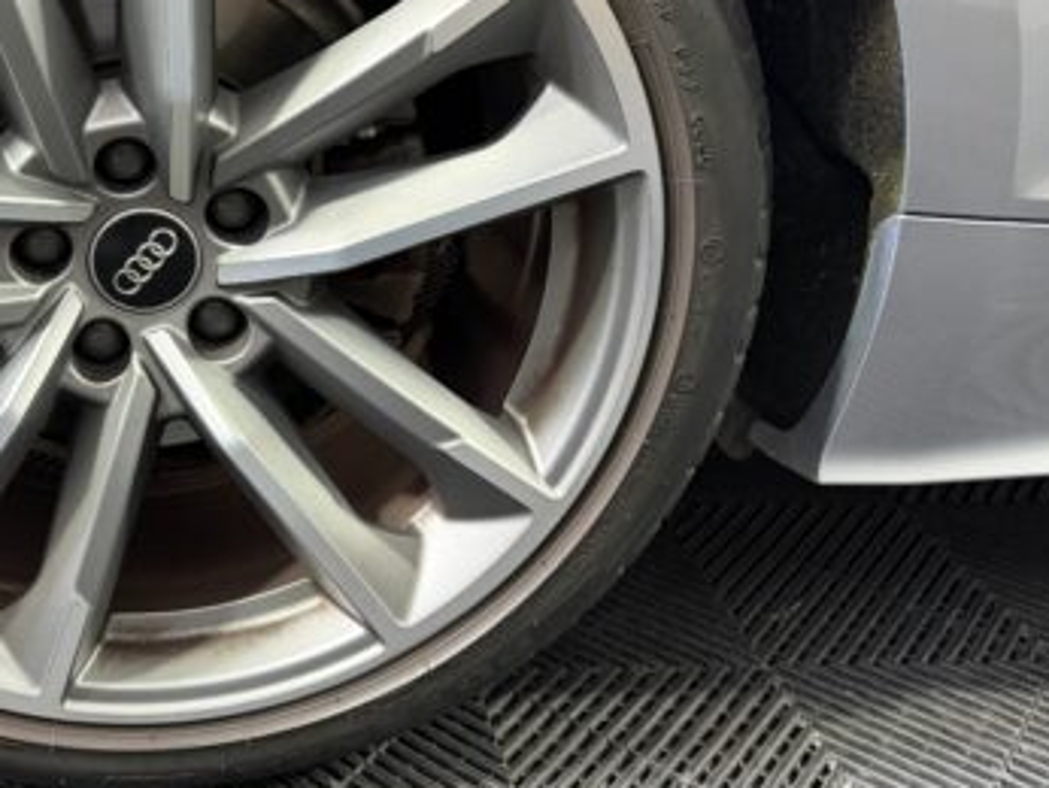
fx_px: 1304
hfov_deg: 41.0
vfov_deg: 33.1
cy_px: 220
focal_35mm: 43
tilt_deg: -19.3
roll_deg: +0.5
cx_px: 139
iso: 640
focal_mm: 6.76
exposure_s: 1/33
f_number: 1.78
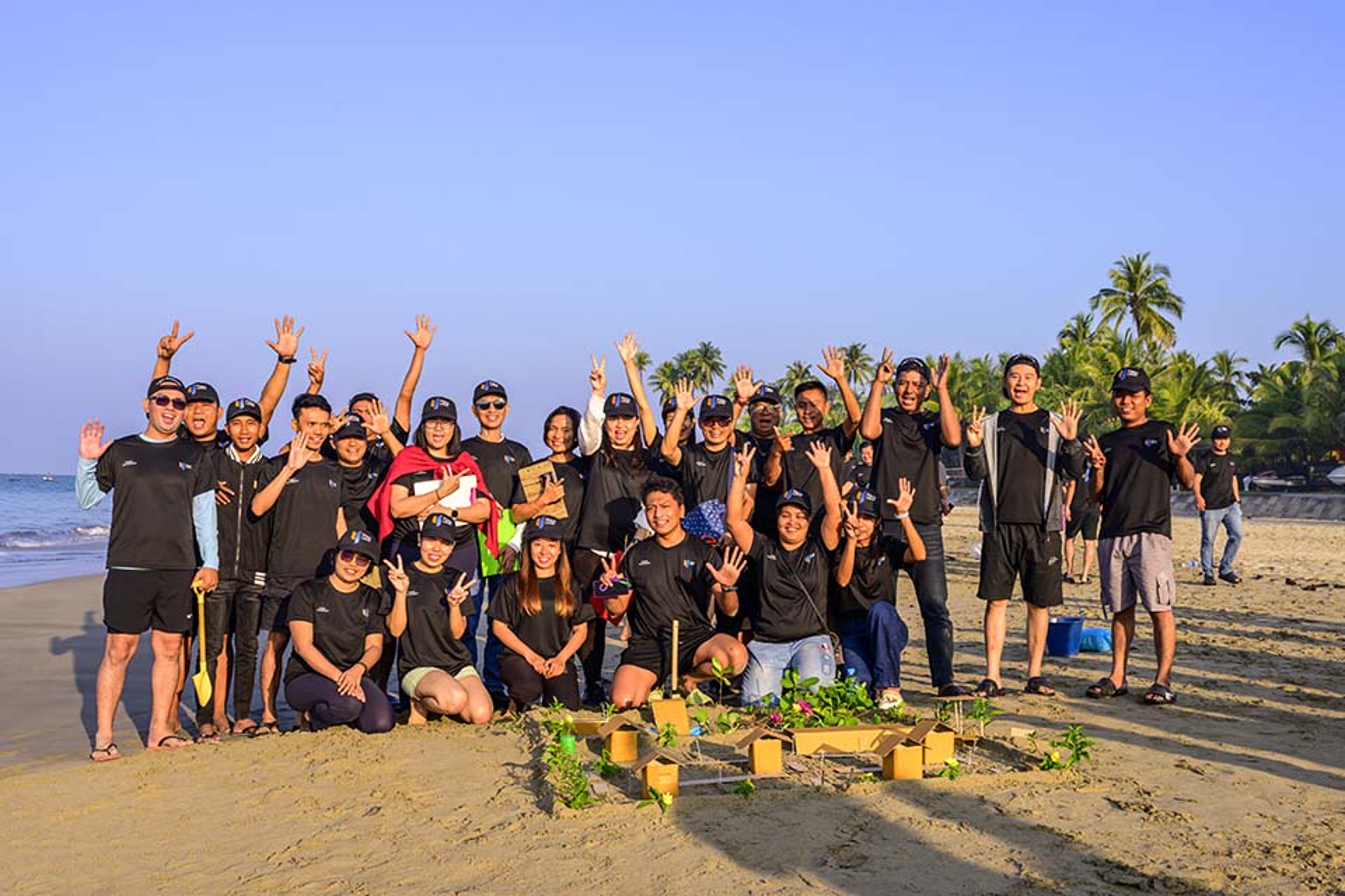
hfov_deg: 55.1
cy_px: 448
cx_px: 672
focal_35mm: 34
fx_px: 1289
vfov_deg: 38.4
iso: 200
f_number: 9
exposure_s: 1/320
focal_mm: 34.5
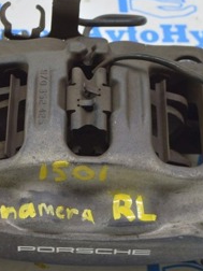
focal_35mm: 117
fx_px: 915
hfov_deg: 12.6
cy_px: 105
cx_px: 60
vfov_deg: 16.8
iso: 400
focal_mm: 32
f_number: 5.6
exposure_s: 1/20
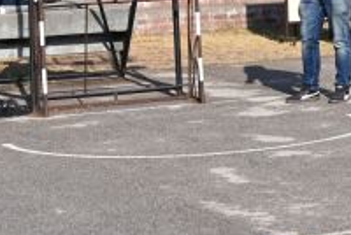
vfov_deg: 8.3
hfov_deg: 12.2
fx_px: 1601
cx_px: 441
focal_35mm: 164
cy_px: -37
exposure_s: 1/1000
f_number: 16
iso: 1600
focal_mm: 41
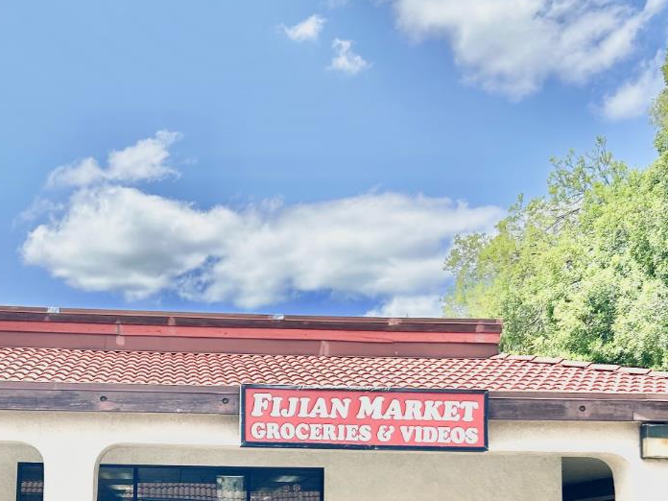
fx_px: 1081
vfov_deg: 25.4
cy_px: 442
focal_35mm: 56
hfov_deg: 34.1
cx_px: 237
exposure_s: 1/4115
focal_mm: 5.7
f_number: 1.5
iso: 50
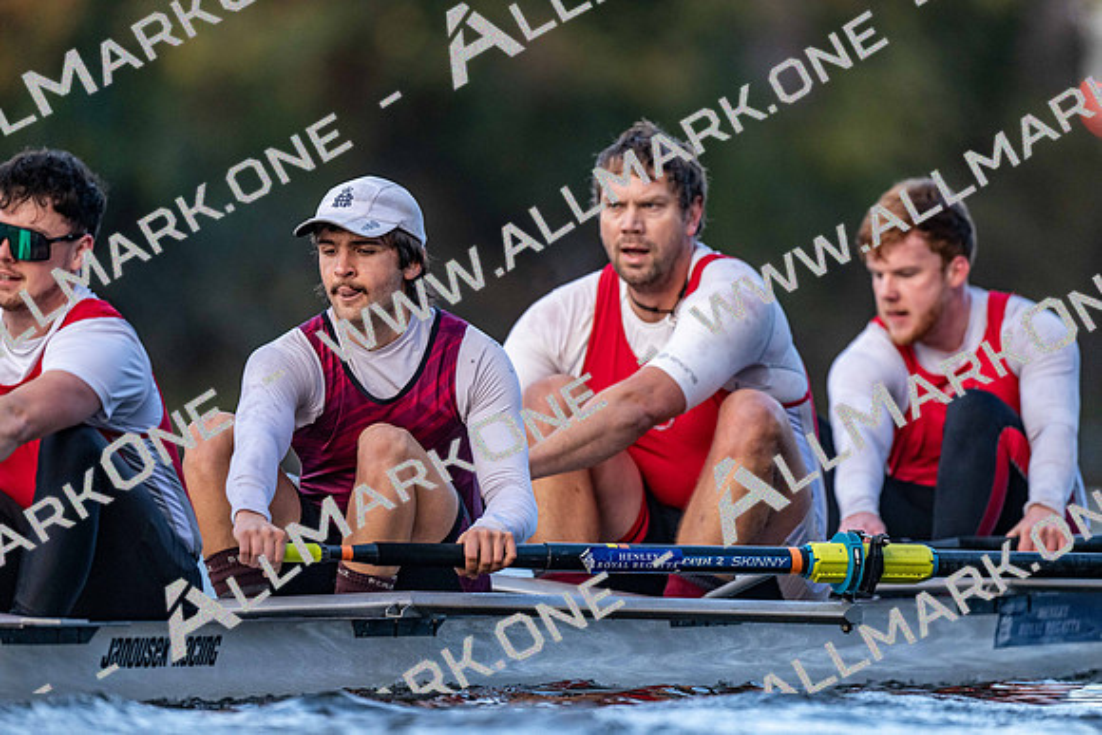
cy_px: 368
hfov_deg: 3.4
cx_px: 551
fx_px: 18370
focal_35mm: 600
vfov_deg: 2.3
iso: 2200
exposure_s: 1/2500
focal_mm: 600
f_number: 4
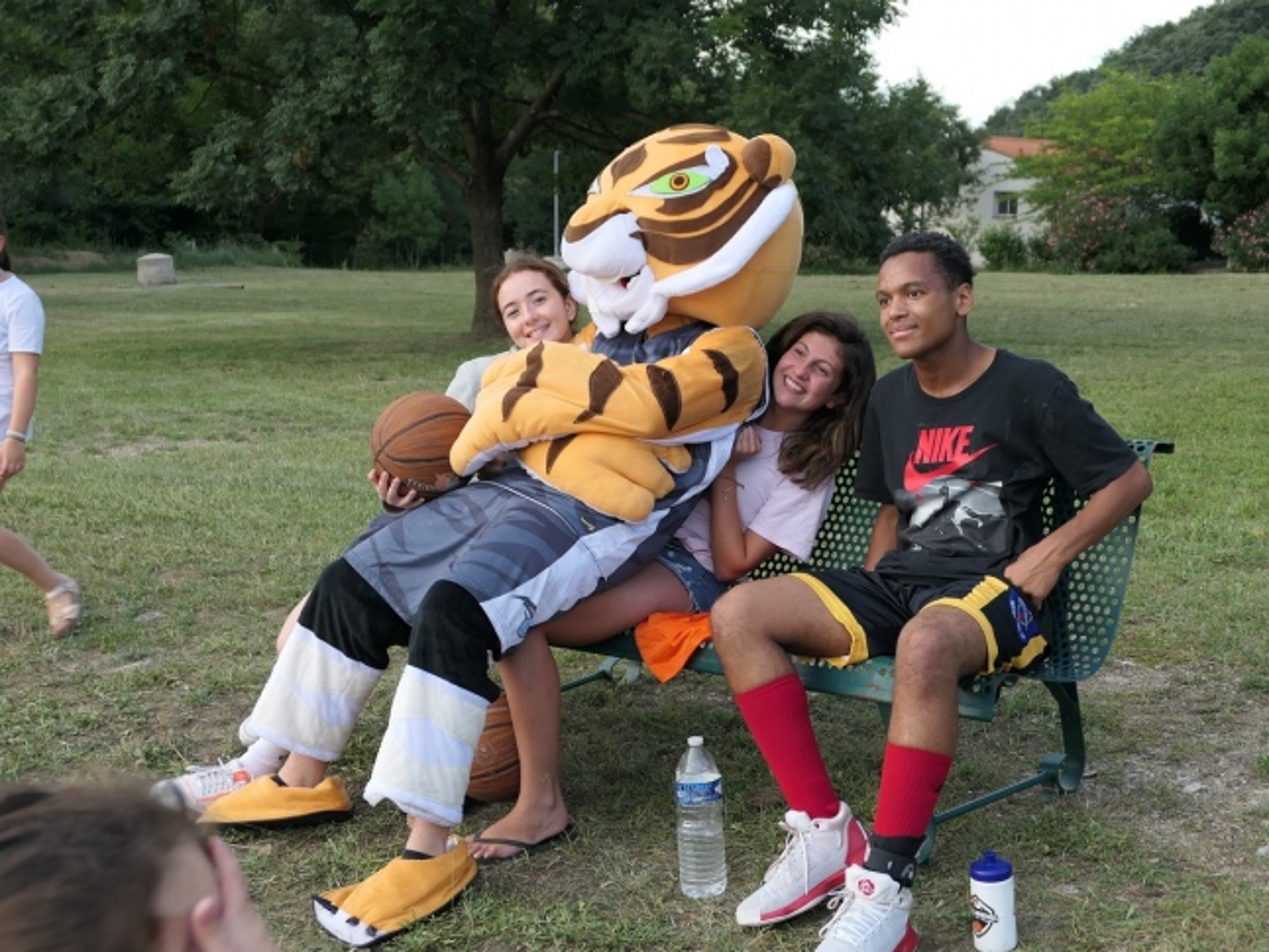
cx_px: 782
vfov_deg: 28.0
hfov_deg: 36.6
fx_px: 1907
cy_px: 450
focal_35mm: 52
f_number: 2.8
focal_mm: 14.2
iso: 125
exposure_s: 1/125
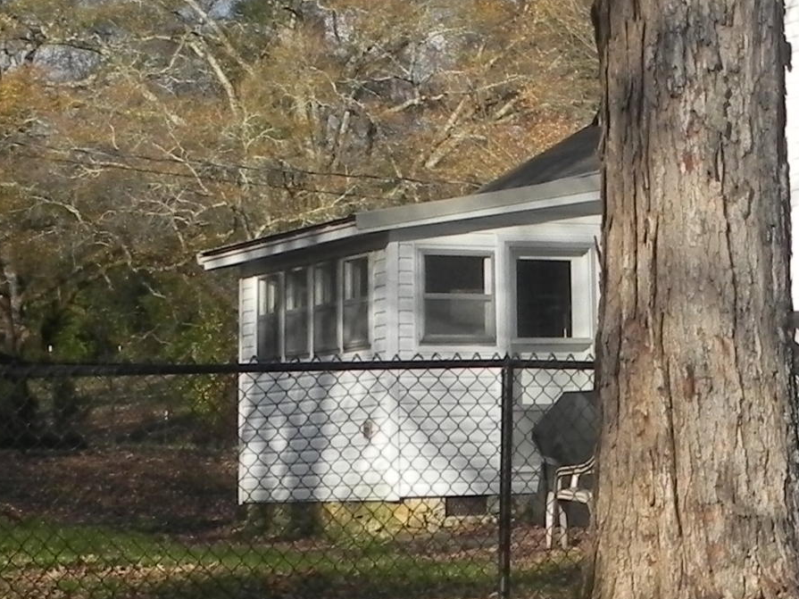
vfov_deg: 11.9
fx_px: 2862
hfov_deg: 14.9
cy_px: 231
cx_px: 1141
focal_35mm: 124
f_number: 4.5
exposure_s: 1/642
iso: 160
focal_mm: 6.6
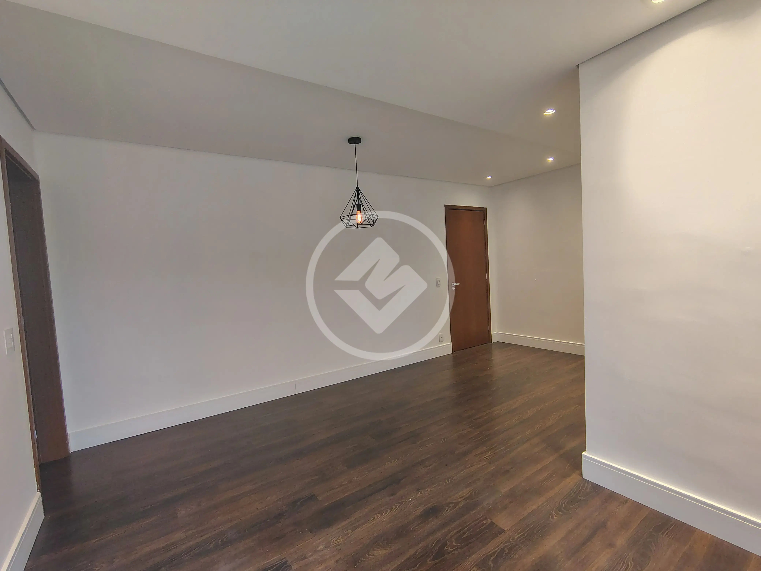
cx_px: 380
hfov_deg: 94.5
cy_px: 286
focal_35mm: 16
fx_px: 352
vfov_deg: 78.1
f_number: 2.2
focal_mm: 2.13
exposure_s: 1/40
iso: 368
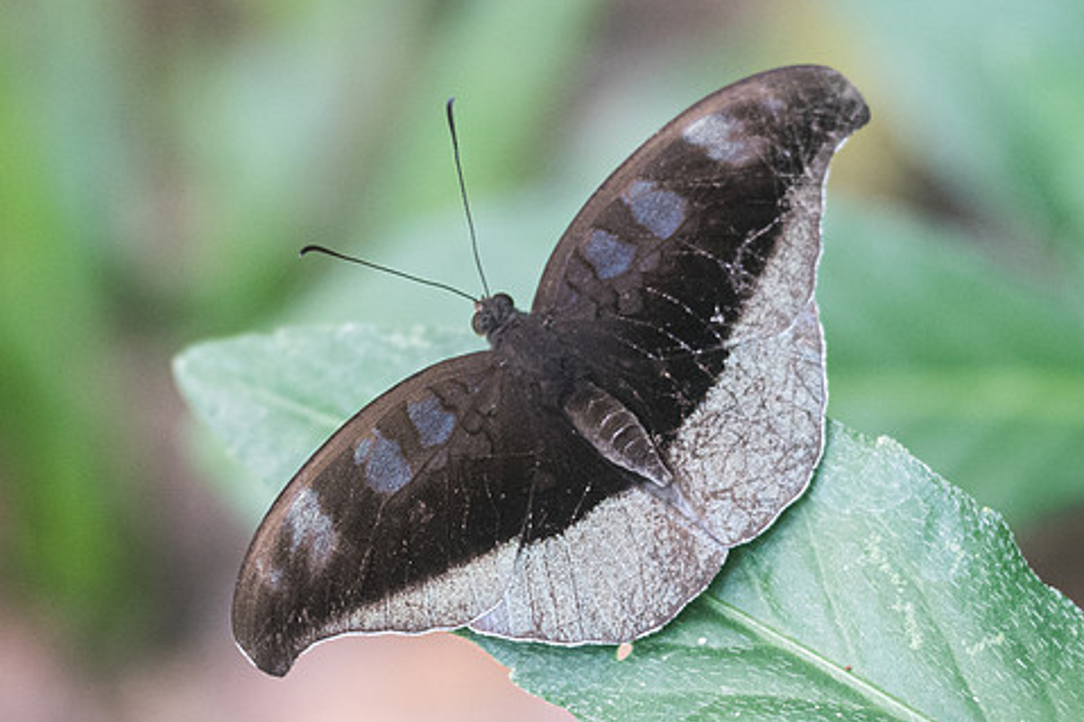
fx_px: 13274
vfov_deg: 3.1
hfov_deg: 4.7
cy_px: 385
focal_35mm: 441
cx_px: 641
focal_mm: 150
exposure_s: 1/160
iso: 1000
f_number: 3.3
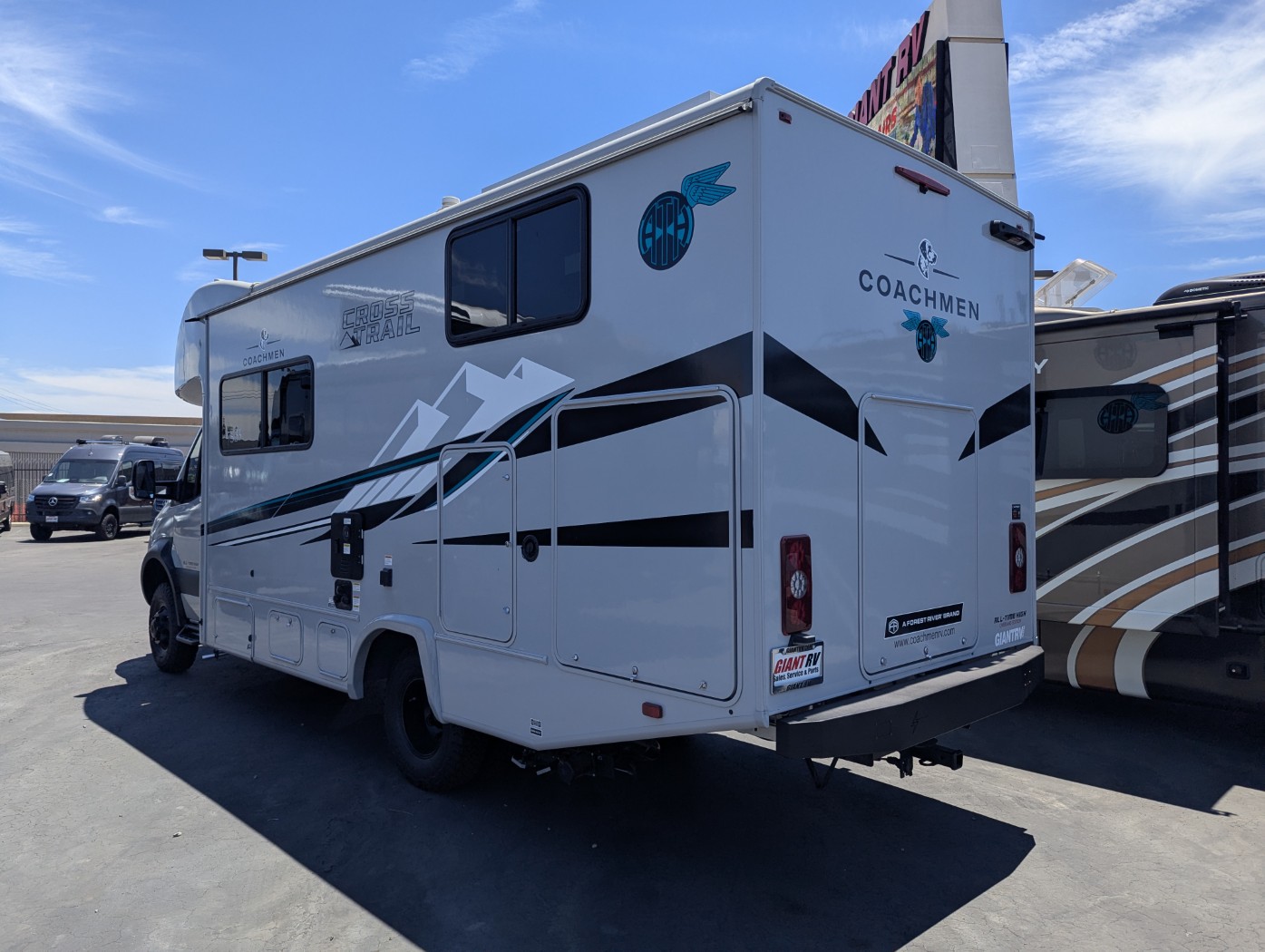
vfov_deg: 56.9
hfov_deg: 71.5
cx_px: 632
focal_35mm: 24
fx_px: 878
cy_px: 476
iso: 46
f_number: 1.85
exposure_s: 1/1984
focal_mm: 6.81
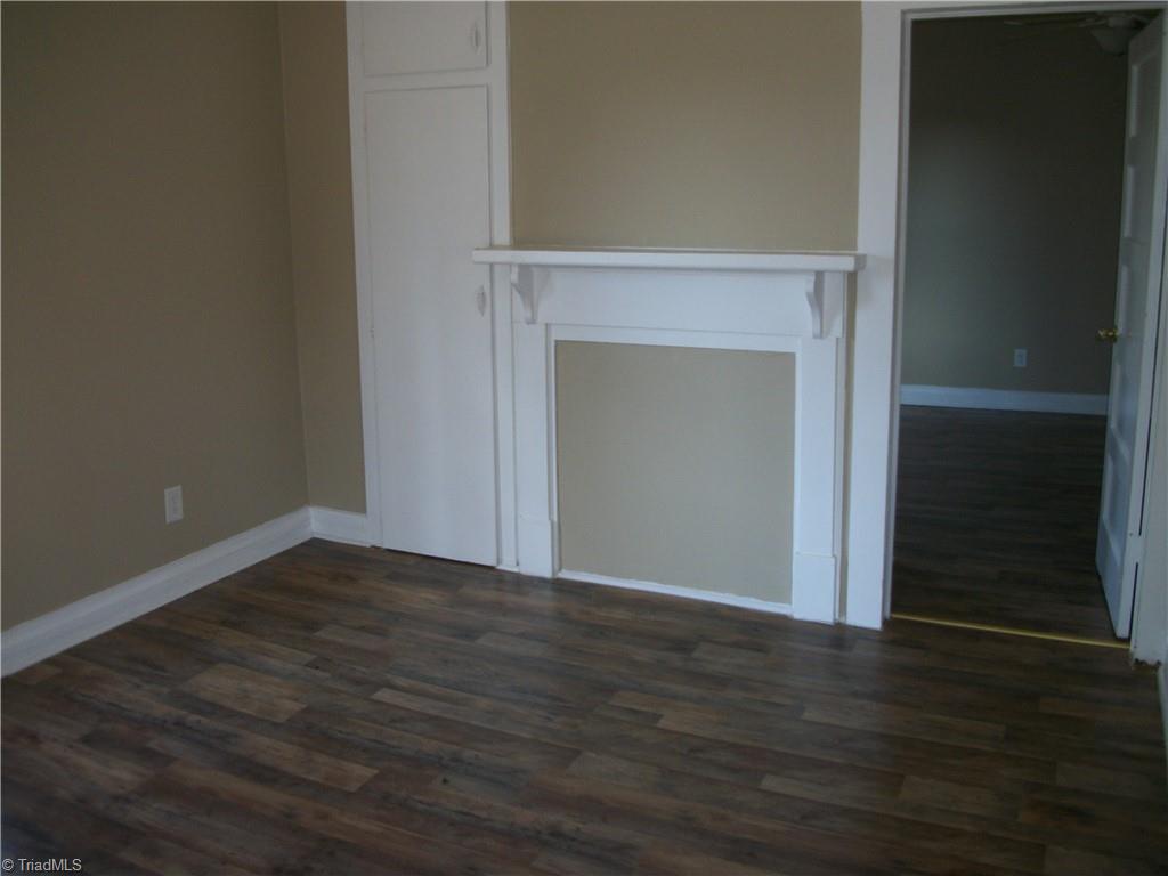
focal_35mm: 32
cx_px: 584
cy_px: 438
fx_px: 1080
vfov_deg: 44.2
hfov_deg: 56.8
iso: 80
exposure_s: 1/60
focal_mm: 5.7
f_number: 2.9
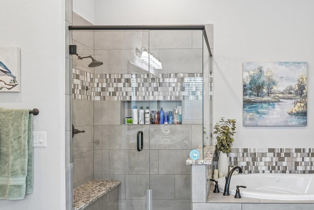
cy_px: 112
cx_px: 222
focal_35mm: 31
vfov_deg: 42.3
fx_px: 270
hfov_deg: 58.2
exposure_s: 1/20
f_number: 8
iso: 400
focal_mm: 20
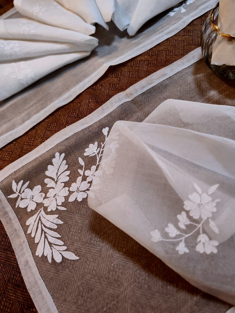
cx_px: 118
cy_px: 156
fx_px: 208
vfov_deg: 73.9
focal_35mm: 23
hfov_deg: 58.9
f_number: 1.69
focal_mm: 7.01
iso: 709
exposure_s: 1/100
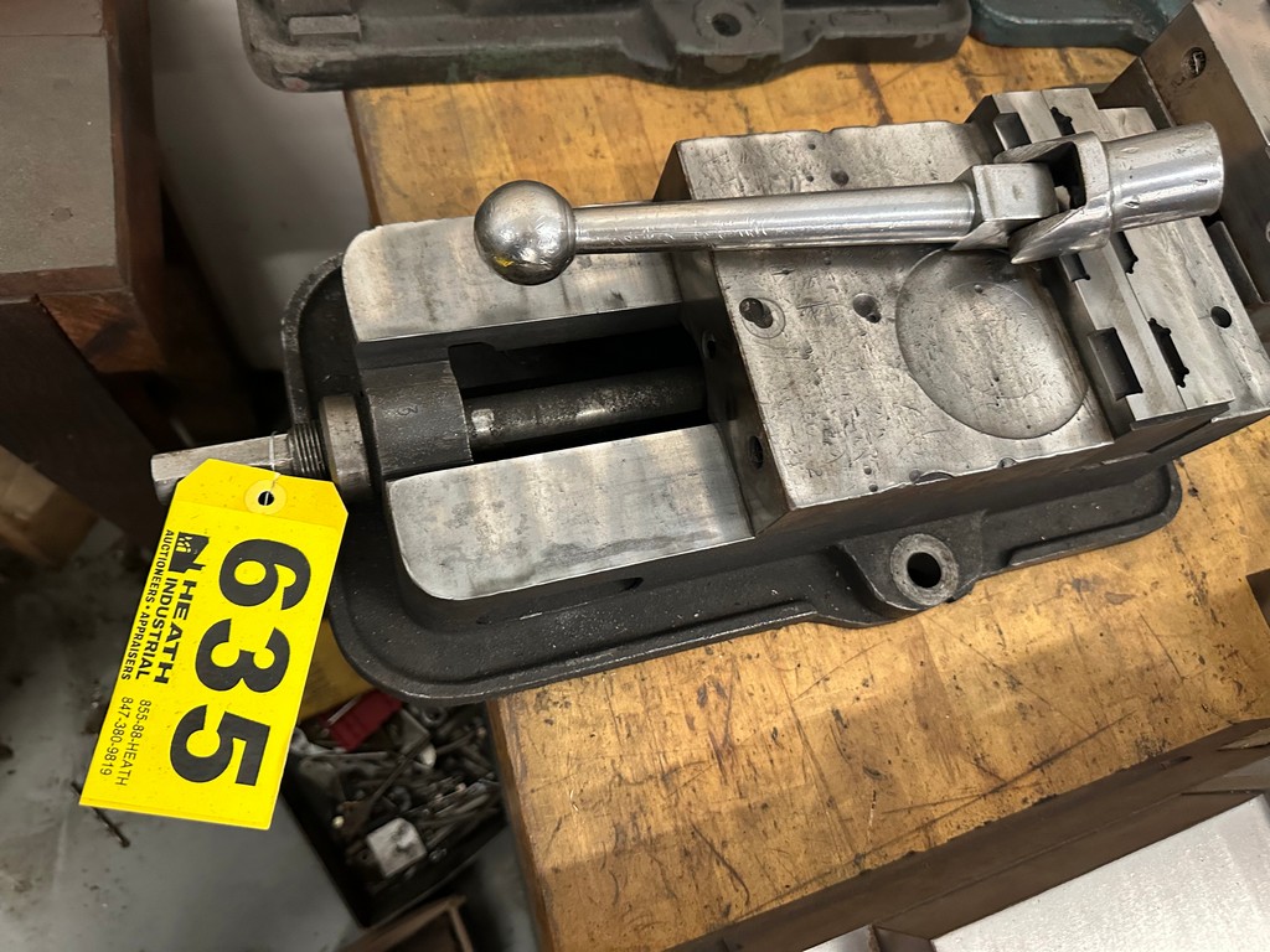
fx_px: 881
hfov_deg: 71.6
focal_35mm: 24
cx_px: 635
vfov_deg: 56.8
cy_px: 476
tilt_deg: -66.2
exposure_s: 1/60
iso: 640
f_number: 1.78
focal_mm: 6.86
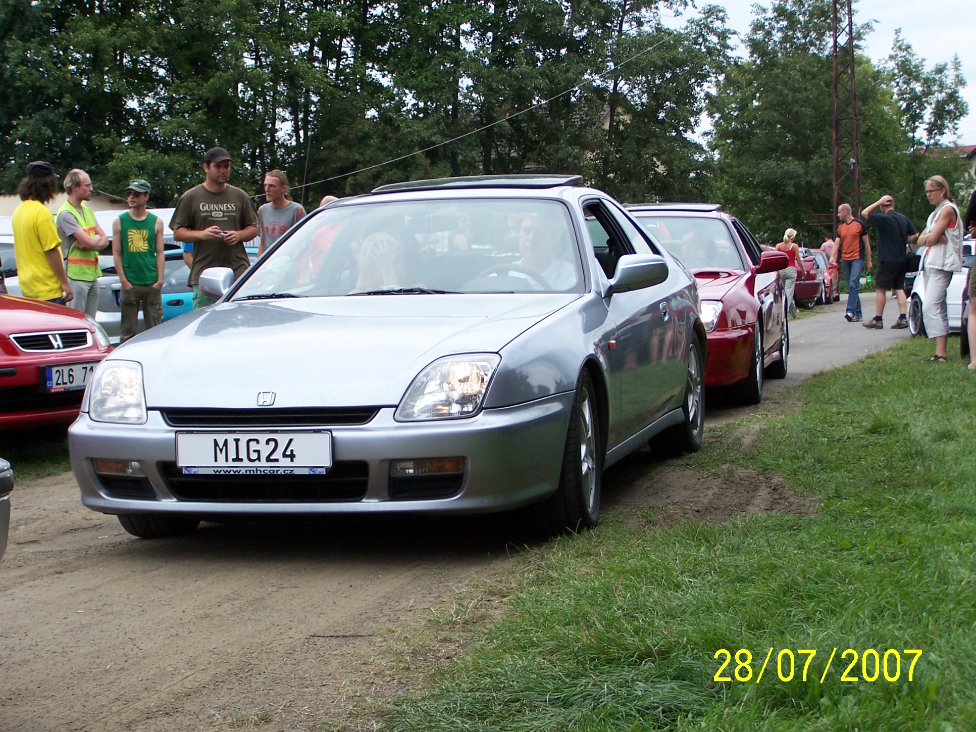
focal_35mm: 71
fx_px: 2001
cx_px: 461
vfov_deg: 20.7
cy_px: 380
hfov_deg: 27.4
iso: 80
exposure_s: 1/500
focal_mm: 11.1
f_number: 3.2
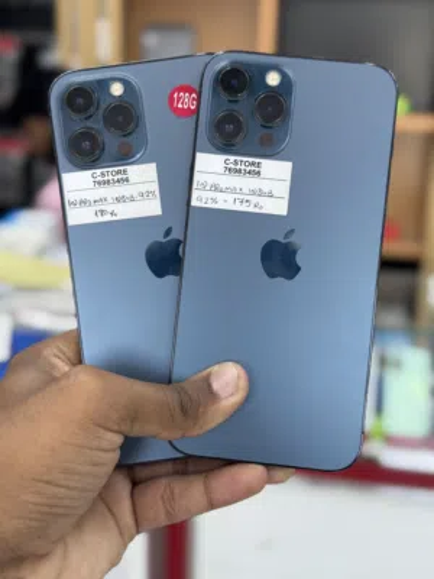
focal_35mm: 48
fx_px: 802
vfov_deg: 39.7
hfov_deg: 30.3
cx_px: 217
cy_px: 290
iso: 64
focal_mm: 6.76
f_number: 1.78
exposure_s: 1/345
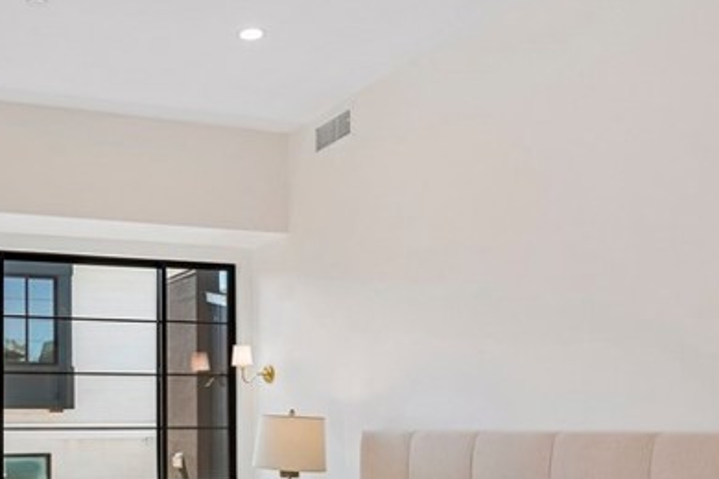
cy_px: 461
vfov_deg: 30.0
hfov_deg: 43.1
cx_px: 94
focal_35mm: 42
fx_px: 839
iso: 400
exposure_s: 1/125
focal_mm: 16
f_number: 8
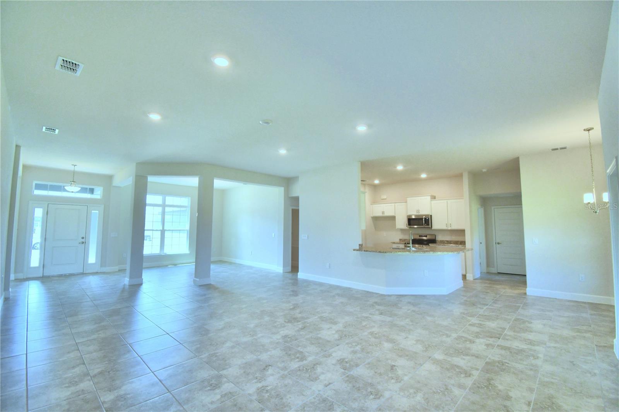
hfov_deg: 100.4
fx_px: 258
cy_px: 206
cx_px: 310
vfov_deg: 77.3
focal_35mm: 15
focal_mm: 10
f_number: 4.5
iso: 360
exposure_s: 1/125
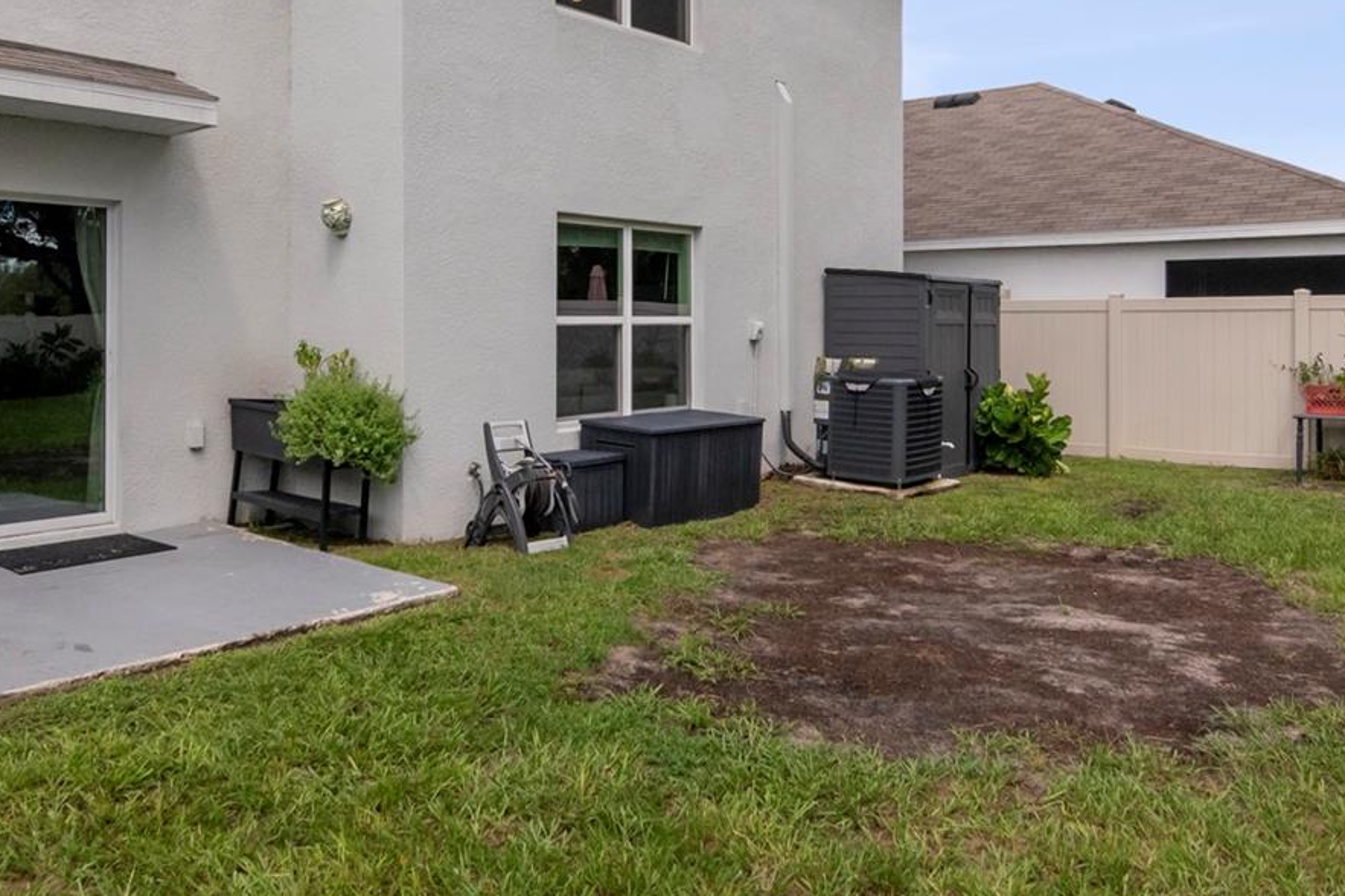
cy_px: 286
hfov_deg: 61.8
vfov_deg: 43.0
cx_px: 574
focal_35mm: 30
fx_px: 1117
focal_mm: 11
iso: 800
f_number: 8
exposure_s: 1/1250
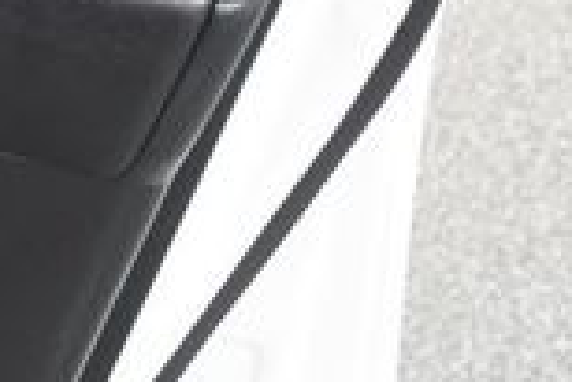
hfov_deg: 12.8
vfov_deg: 9.6
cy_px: -126
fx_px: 2242
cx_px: -539
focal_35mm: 141
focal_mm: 23
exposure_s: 1/160
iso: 100
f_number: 4
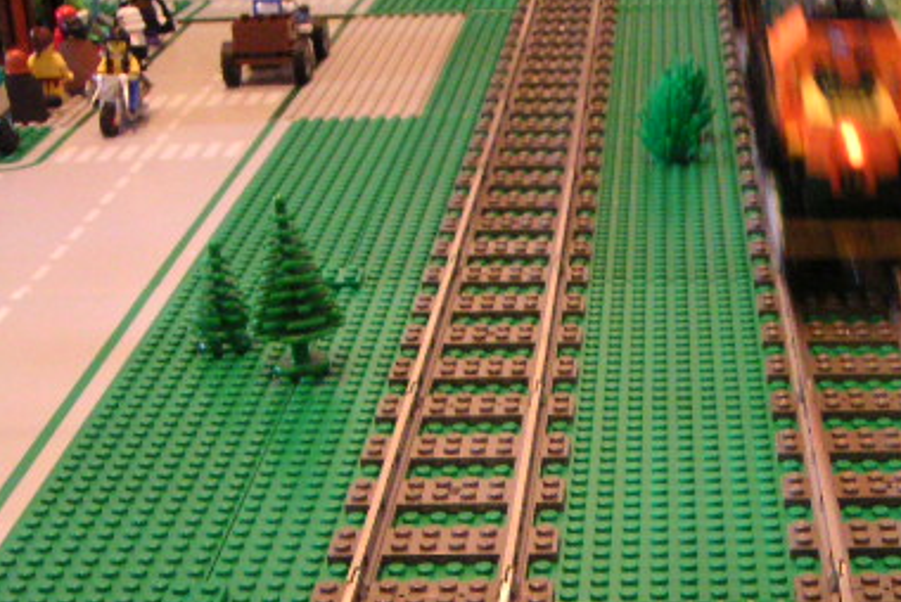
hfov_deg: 28.5
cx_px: 643
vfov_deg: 19.2
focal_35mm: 70
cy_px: 536
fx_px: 1753
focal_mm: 5.3
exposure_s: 1/15
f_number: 2.9
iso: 400
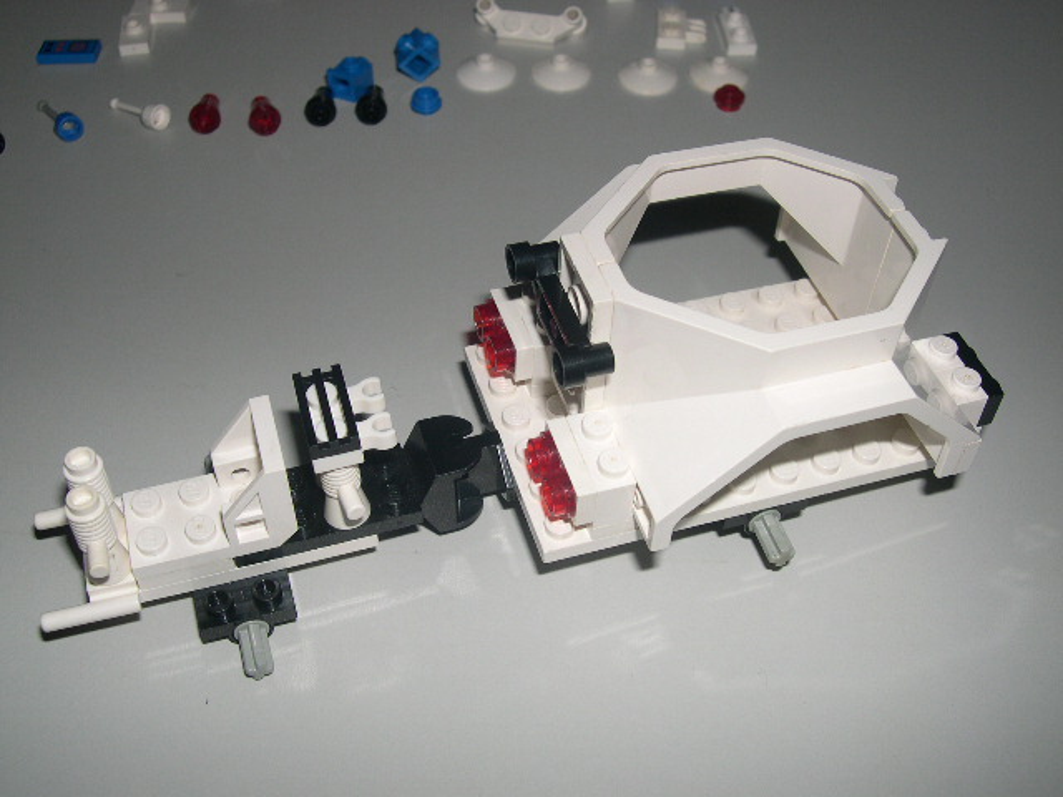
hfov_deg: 49.0
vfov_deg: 37.7
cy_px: 398
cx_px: 532
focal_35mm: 38
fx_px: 1167
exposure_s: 1/60
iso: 100
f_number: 7.6
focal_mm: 8
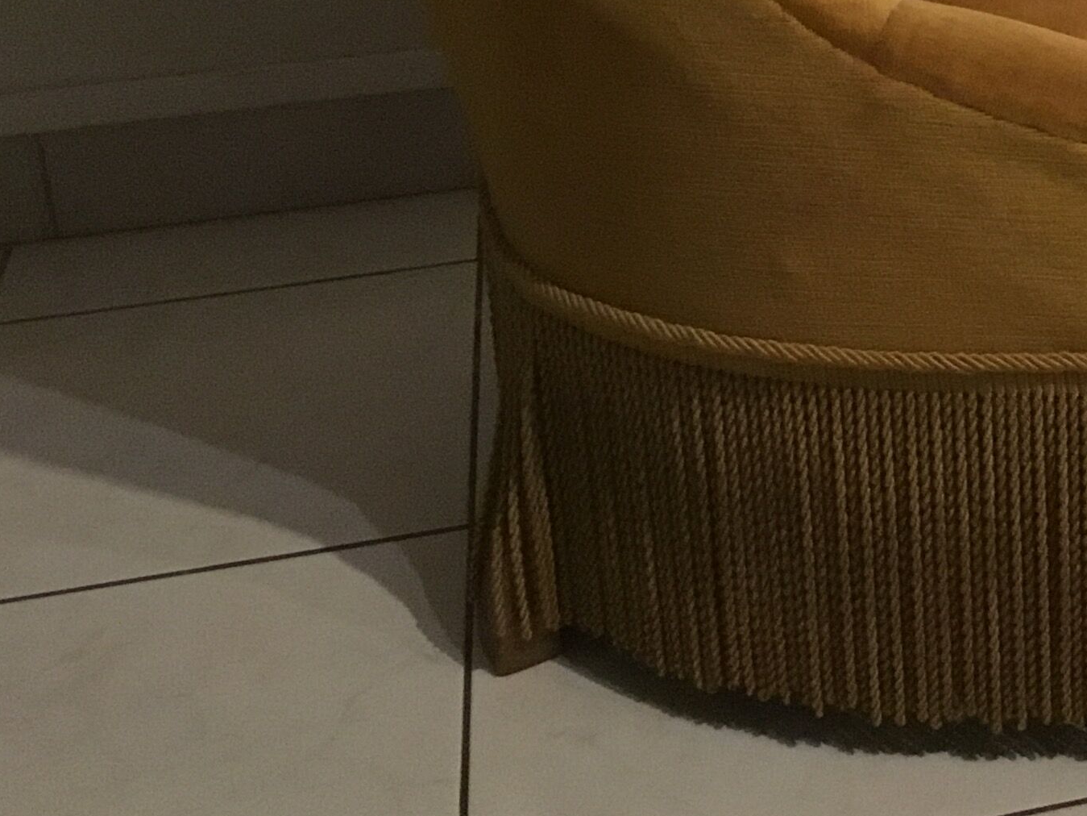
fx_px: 2355
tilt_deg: -20.9
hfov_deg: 23.9
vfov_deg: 18.7
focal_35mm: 75
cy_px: -139
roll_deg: -1.0
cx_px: 1260
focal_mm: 3.3
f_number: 2.4
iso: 200
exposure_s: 1/17
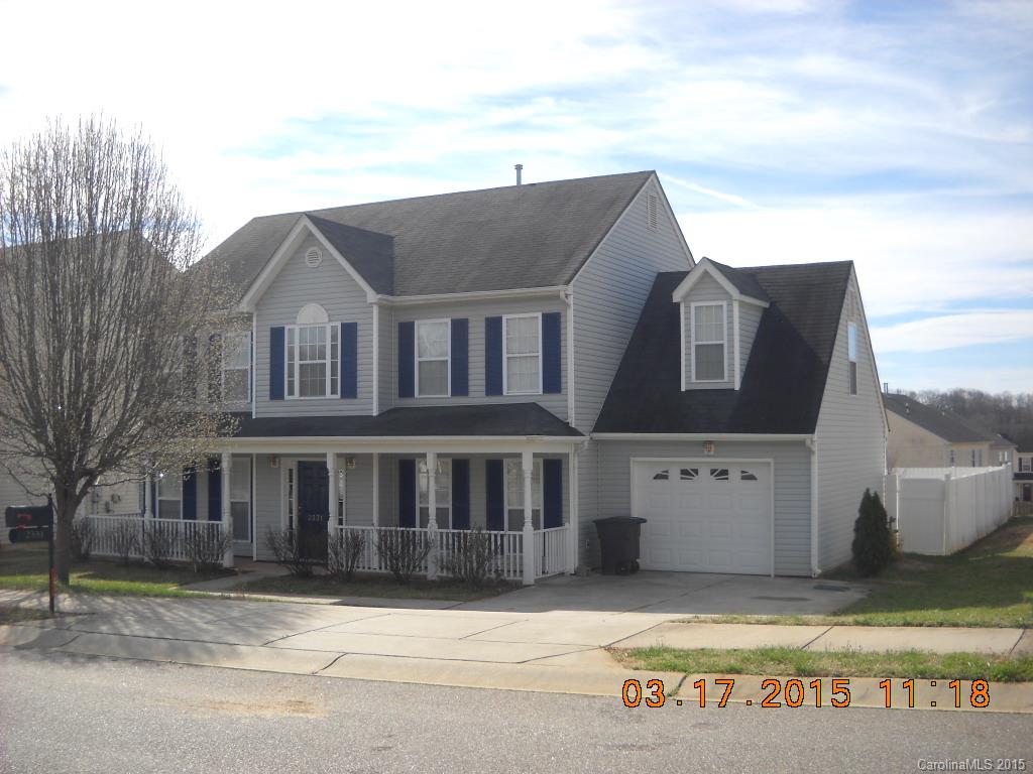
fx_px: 1224
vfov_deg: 35.1
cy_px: 387
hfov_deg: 45.8
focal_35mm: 41
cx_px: 516
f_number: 5.5
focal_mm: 6.72
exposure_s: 1/260
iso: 64
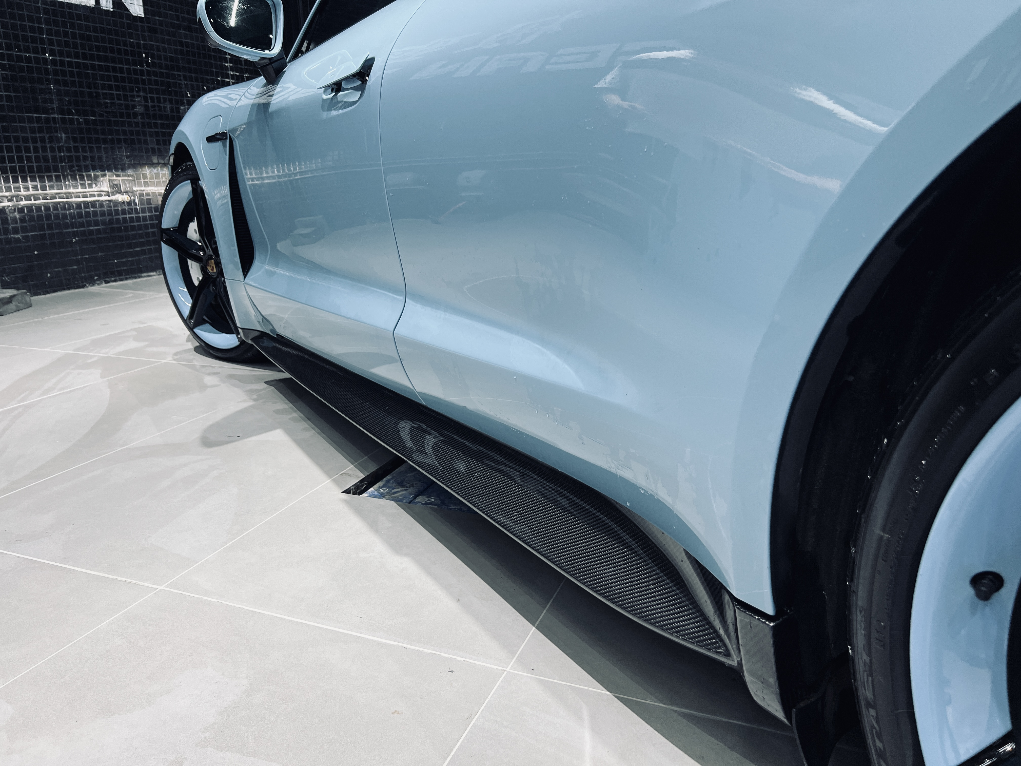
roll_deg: +2.1
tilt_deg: -15.8
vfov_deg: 53.1
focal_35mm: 26
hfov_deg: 67.3
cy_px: 383
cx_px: 510
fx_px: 767
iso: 80
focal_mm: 5.7
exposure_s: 1/100
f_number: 1.5
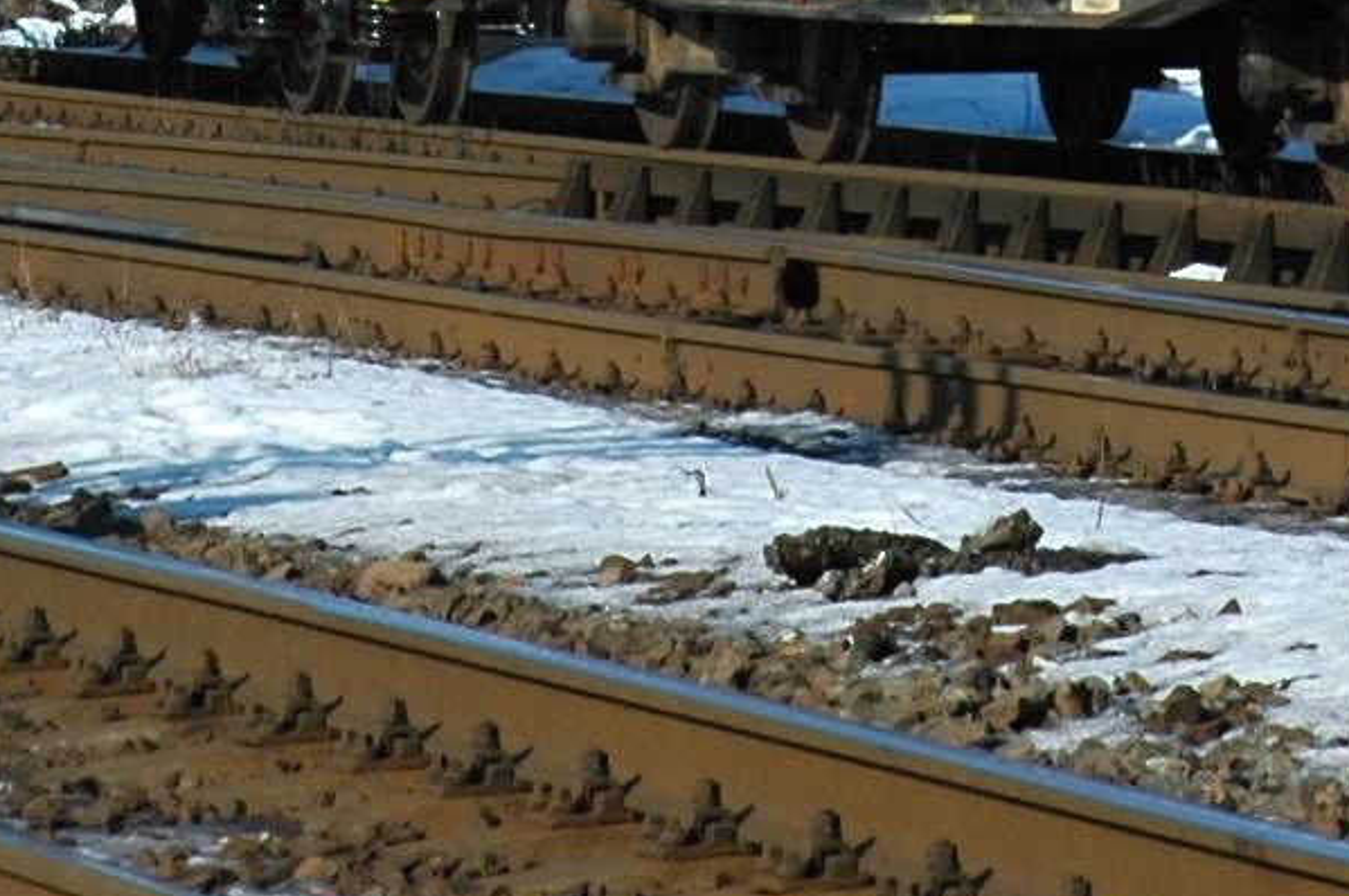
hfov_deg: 5.3
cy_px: -1267
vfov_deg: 3.5
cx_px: 1164
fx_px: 14673
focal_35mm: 392
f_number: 8
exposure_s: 1/500
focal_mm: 52
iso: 200
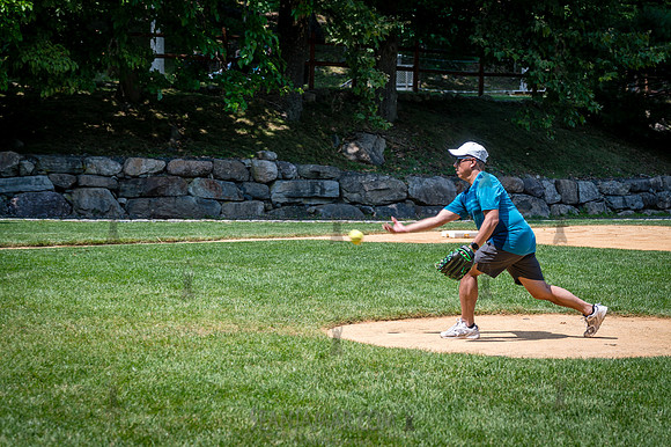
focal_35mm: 96
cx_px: 393
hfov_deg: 21.2
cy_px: 226
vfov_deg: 14.2
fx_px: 1789
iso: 100
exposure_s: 1/320
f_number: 4.5
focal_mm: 77
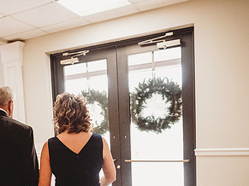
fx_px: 331
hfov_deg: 39.3
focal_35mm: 46
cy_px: 163
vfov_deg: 30.3
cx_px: 43
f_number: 4
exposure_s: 1/200
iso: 8000
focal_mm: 24
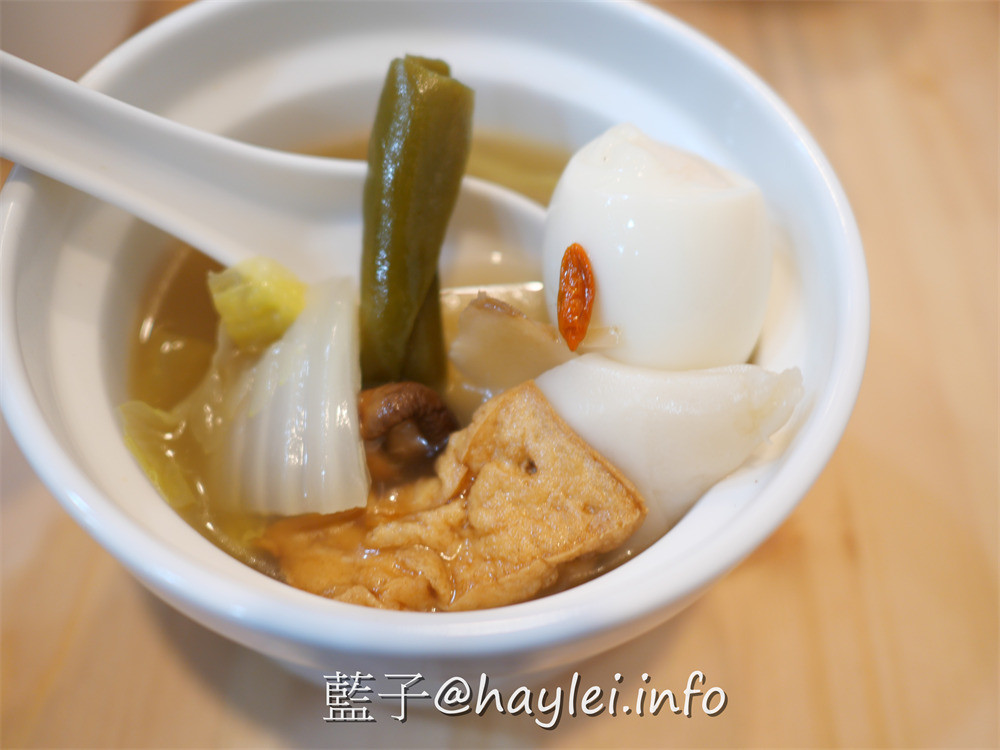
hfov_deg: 60.0
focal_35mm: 30
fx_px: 867
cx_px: 500
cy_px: 375
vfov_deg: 46.8
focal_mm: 15
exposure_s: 1/60
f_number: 1.7
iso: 200
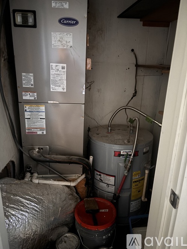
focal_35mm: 26
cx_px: 94
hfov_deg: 53.0
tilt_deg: -17.4
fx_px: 187
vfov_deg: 67.3
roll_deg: -2.0
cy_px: 124
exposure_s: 1/5
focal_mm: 5.96
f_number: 1.6
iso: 800
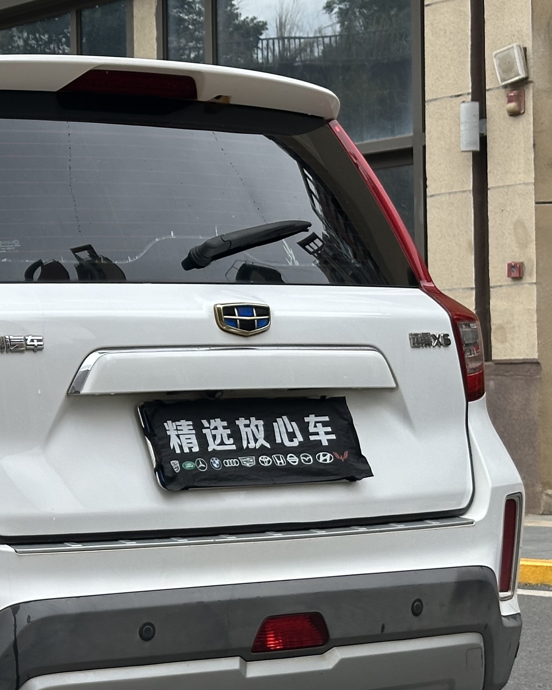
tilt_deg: +0.1
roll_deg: +0.8
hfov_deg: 14.0
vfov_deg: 18.1
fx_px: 2164
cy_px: 373
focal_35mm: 106
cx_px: -143
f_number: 1.78
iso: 64
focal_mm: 6.86
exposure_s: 1/1199
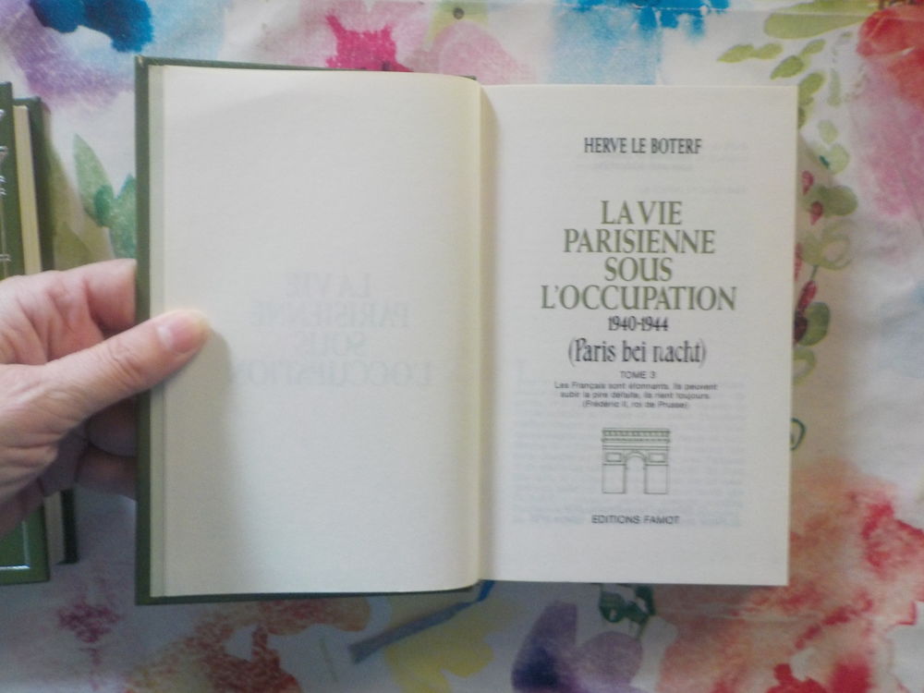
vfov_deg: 46.8
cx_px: 462
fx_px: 801
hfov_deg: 60.0
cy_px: 346
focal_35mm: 30
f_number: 3.3
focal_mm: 4.1
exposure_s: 1/25
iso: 400
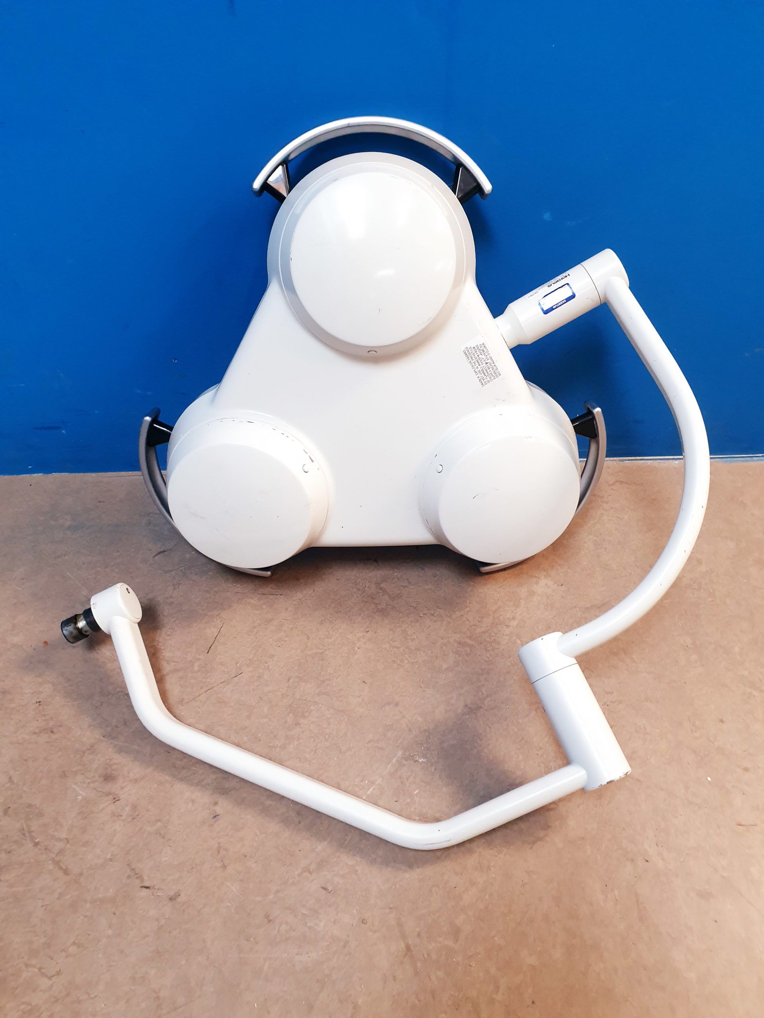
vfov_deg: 67.3
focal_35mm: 26
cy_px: 509
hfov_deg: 53.1
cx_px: 382
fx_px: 765
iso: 250
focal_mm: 4.3
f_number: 2.4
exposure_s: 1/50
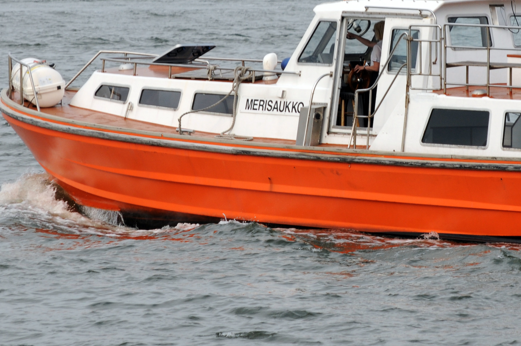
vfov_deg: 2.2
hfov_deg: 3.4
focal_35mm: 616
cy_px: 54
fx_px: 8904
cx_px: 388
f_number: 9
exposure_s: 1/320
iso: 200
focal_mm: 200
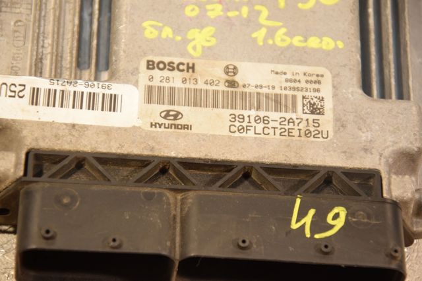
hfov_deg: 13.0
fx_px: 1845
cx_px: 211
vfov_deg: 8.7
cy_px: 140
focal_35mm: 158
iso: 1600
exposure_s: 1/160
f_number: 5.6
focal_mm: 105
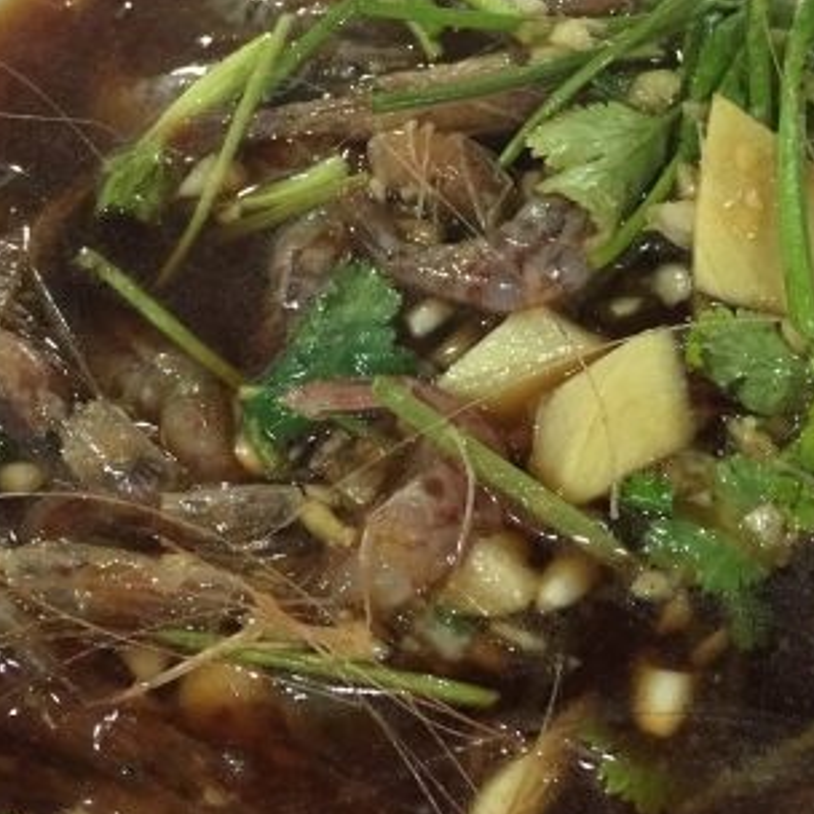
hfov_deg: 29.1
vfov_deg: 29.1
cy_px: 370
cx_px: 432
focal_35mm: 59
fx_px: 1570
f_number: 2.2
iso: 250
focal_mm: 4.15
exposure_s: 1/25
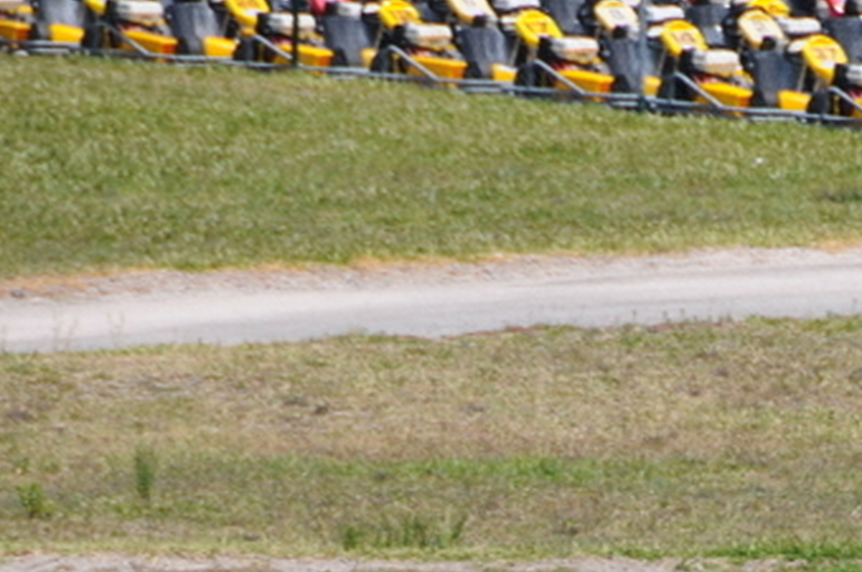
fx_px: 21639
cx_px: 804
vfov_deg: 1.5
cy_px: 712
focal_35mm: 905
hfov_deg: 2.3
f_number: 5.6
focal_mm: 200
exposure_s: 1/2000
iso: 400
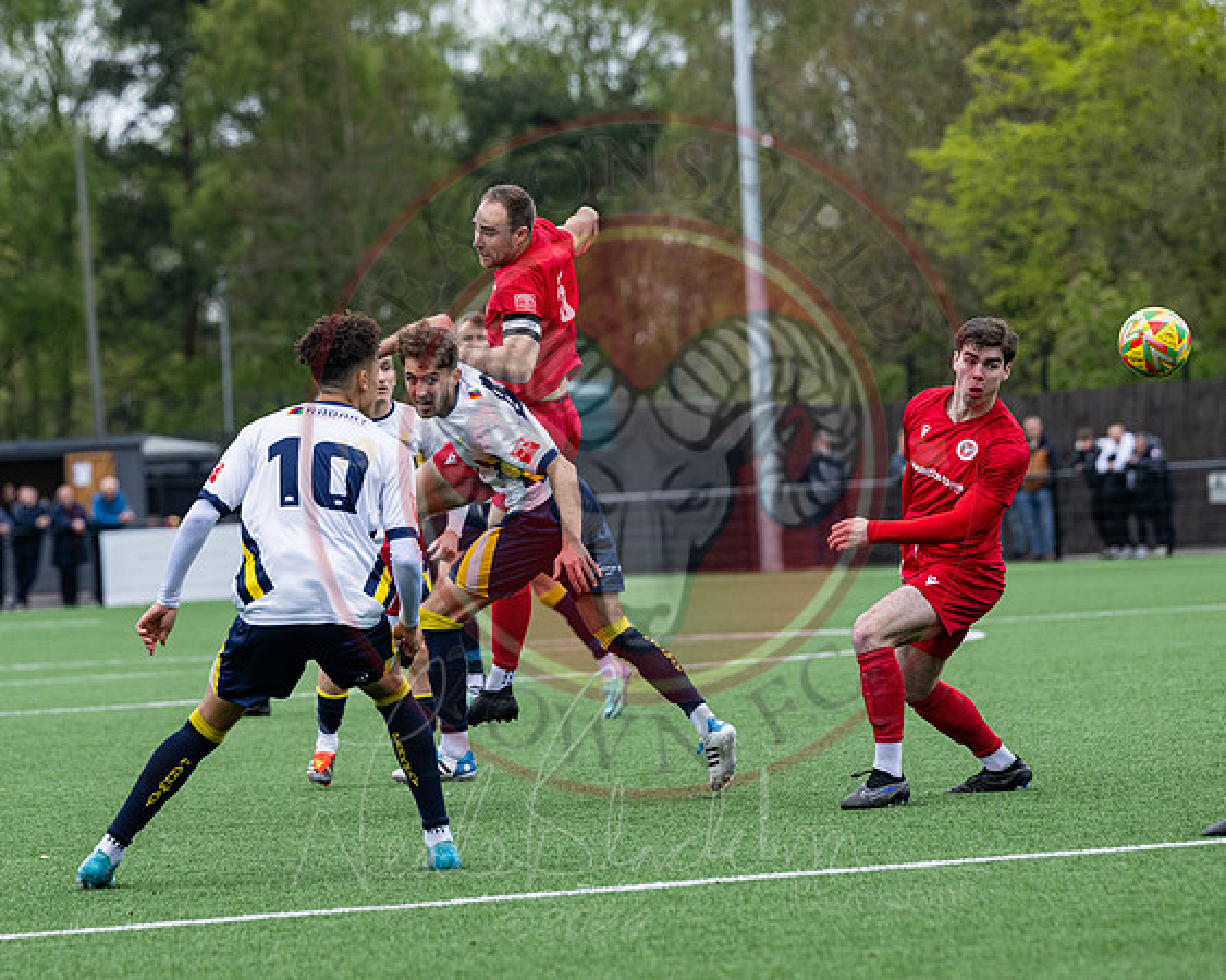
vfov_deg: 6.9
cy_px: 332
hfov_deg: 8.6
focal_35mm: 224
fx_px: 8122
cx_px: 461
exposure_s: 1/3200
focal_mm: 150
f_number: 4
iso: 500
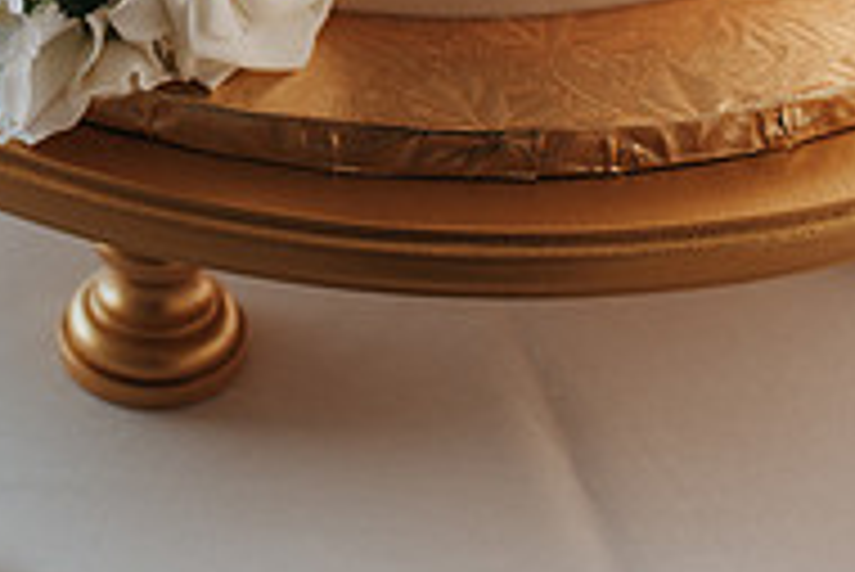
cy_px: -169
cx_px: 9
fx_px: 2543
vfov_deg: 12.4
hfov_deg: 18.6
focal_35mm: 107
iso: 100
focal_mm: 35
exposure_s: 1/200
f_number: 2.8
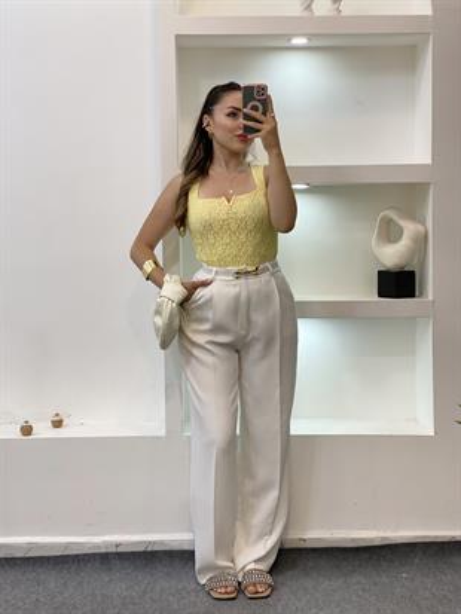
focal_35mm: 52
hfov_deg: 28.0
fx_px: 923
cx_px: 230
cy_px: 307
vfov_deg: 36.8
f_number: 2
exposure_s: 1/100
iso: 64
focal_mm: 6
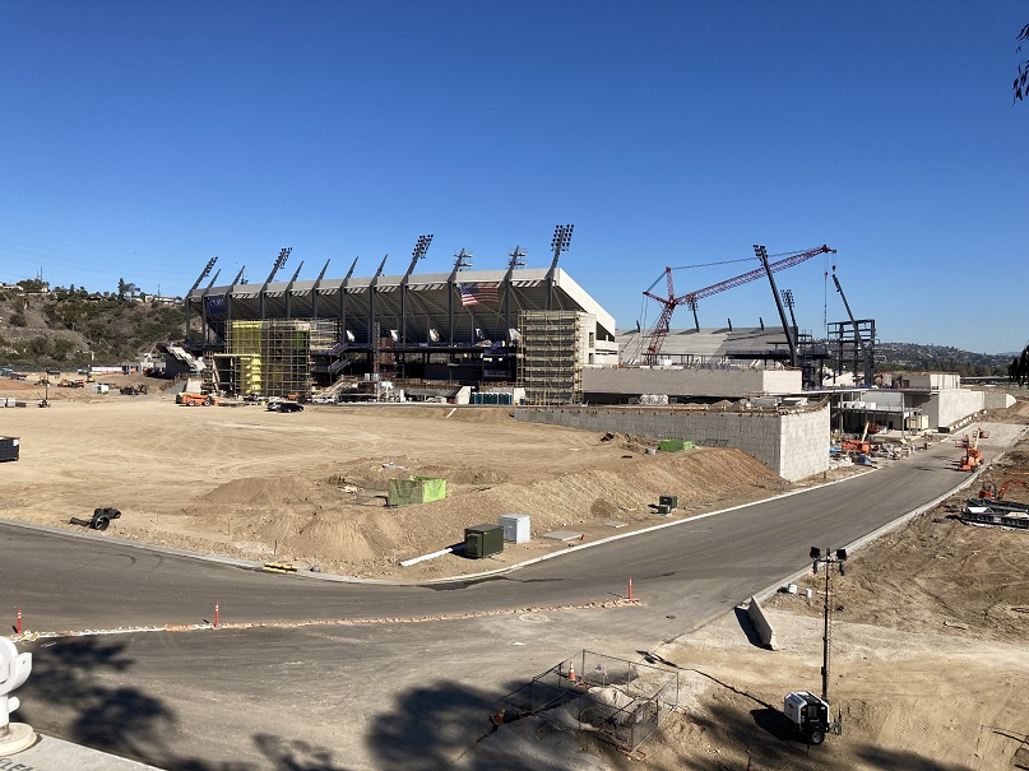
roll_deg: -2.6
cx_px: 514
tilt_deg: -0.2
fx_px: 832
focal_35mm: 28
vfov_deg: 49.7
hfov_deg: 63.5
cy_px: 386
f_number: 1.8
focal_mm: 3.99
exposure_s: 1/2825
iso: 20
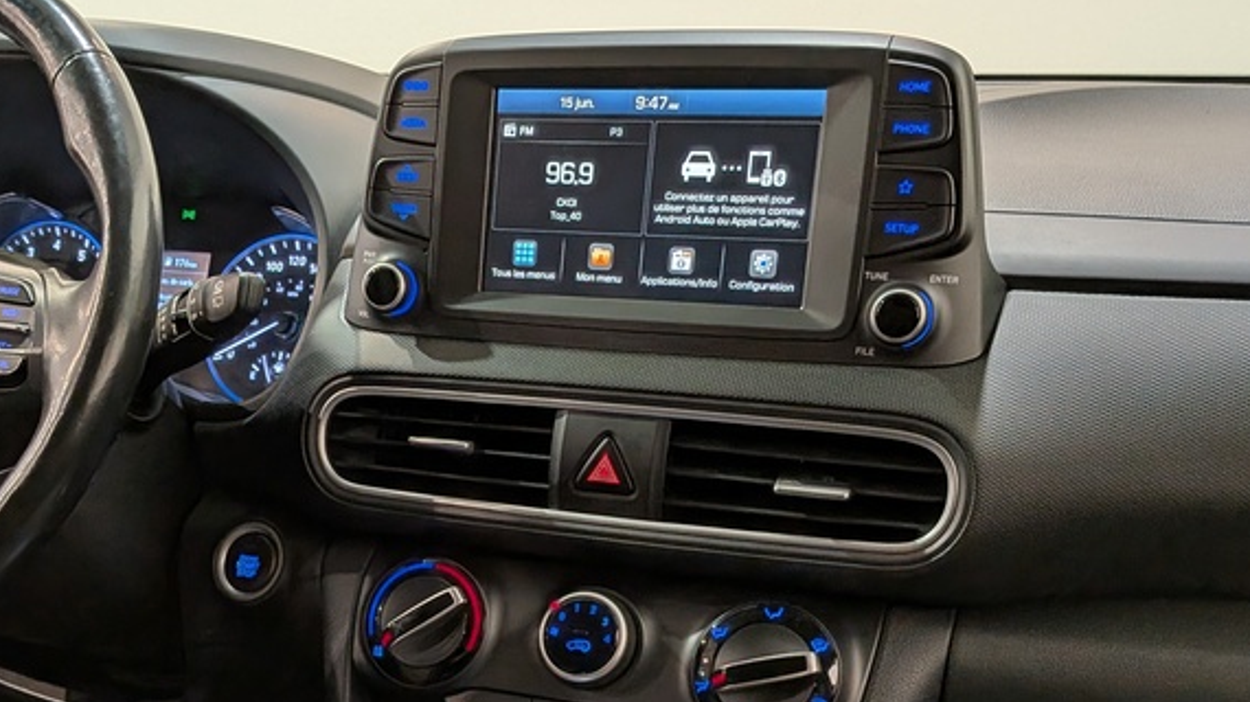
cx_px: 371
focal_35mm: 47
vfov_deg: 24.8
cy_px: 608
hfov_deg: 42.8
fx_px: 1557
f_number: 1.7
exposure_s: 1/120
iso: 192
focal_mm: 4.53
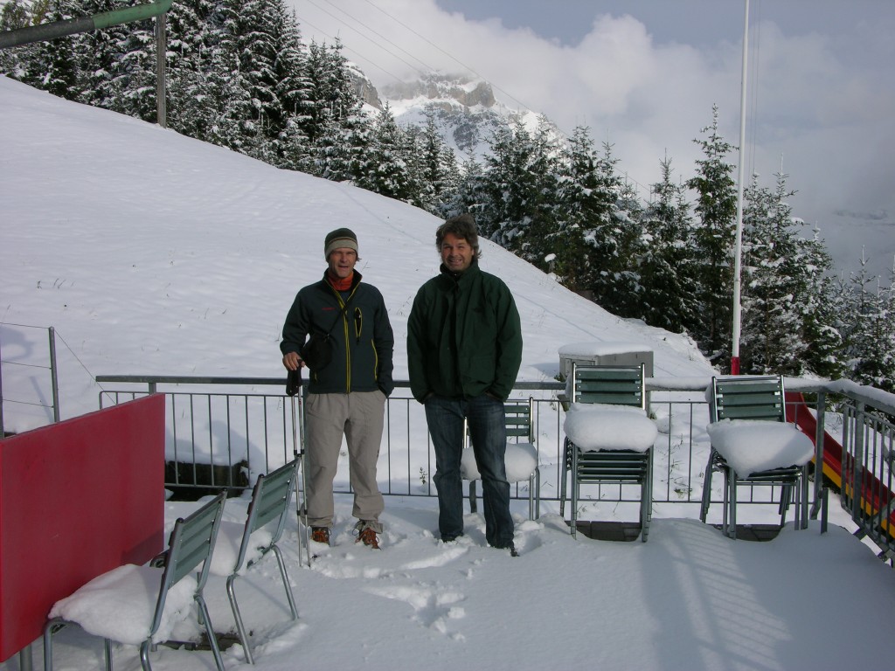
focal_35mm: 35
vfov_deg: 40.7
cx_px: 448
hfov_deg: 52.6
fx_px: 905
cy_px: 336
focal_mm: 8.9
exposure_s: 1/436
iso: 50
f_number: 7.1
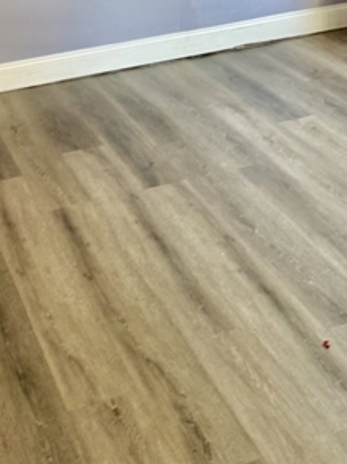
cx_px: 101
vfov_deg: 27.3
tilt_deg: -5.9
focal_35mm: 63
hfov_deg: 23.1
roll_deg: +3.1
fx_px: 844
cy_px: -84
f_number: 1.78
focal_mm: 6.76
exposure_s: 1/60
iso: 125
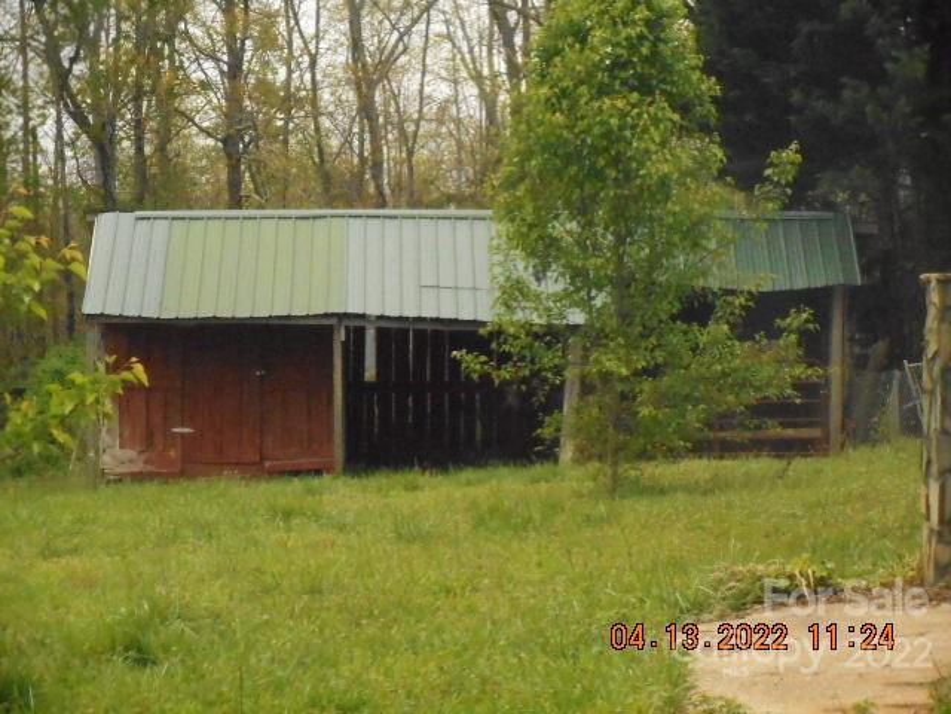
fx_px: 2802
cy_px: 357
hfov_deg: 19.3
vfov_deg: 14.5
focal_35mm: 102
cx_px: 476
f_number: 16.4
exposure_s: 1/400
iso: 1600
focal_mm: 18.2
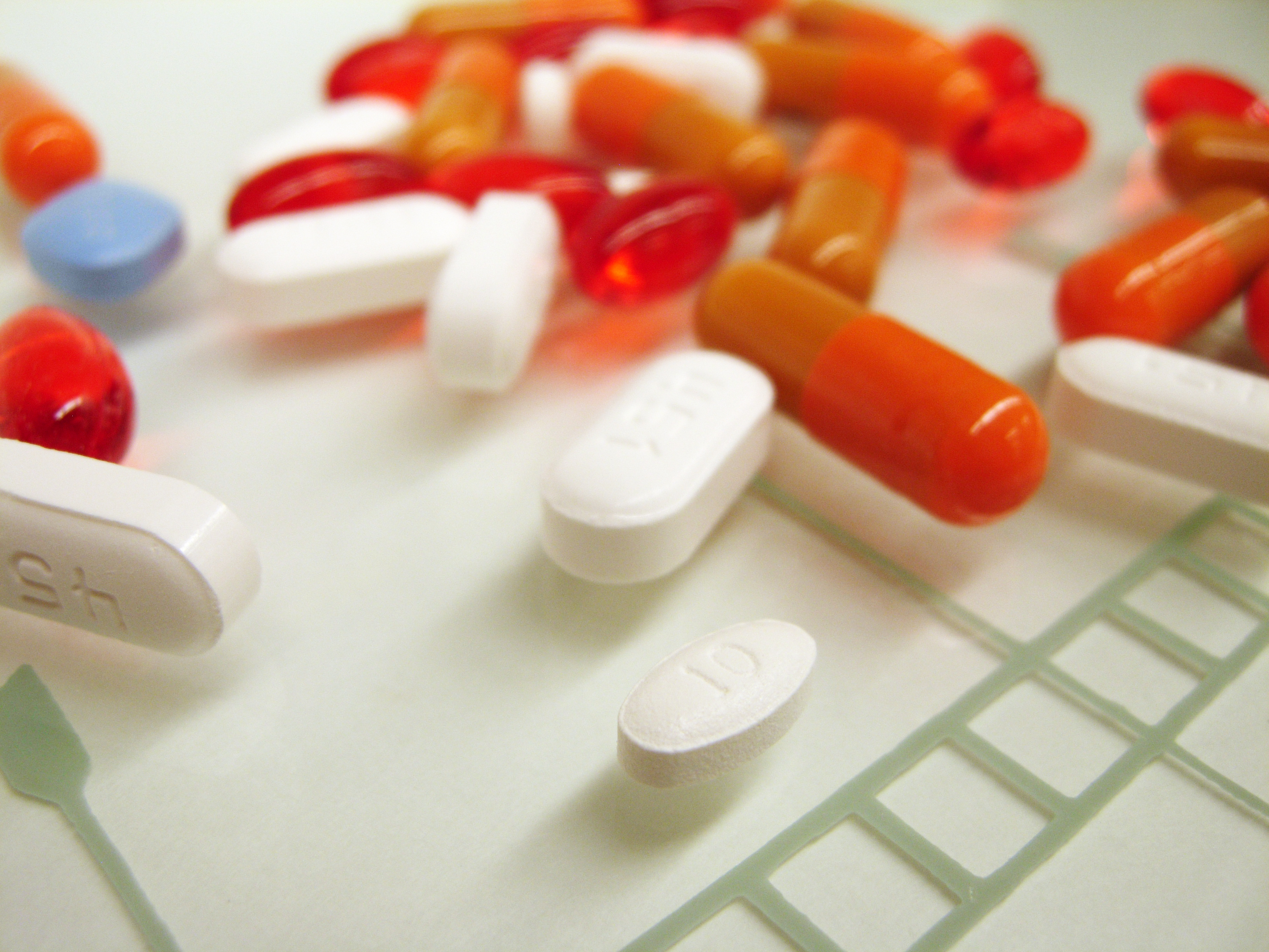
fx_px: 1320
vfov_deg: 39.7
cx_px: 634
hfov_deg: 51.4
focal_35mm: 36
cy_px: 476
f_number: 3.4
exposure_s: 1/30.2
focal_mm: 7.5
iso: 50
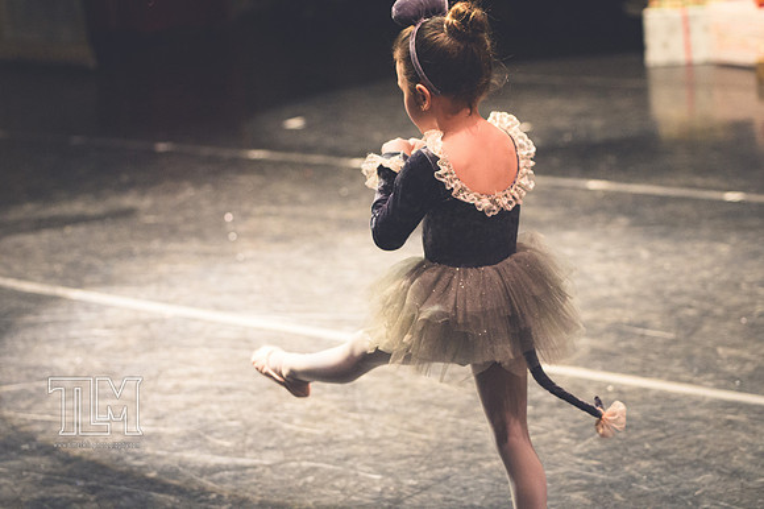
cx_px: 382
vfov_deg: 11.4
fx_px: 2545
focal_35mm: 120
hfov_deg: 17.1
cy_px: 254
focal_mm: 80
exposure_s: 1/400
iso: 4500
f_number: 2.8
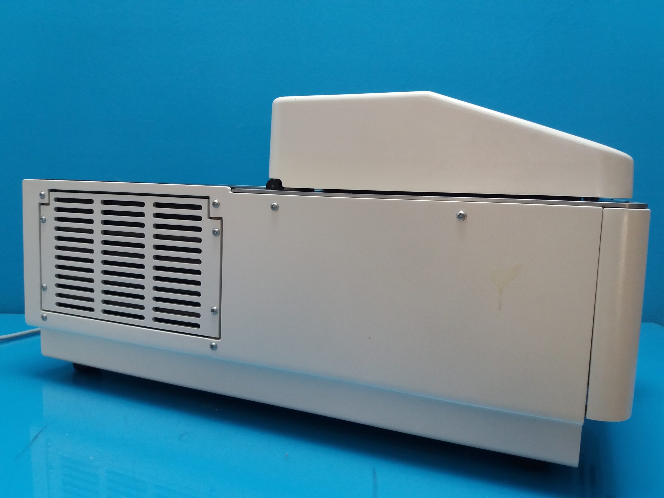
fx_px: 537
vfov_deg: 49.7
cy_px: 249
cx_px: 332
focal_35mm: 28
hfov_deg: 63.4
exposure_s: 1/33
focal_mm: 3.7
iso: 125
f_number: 1.9
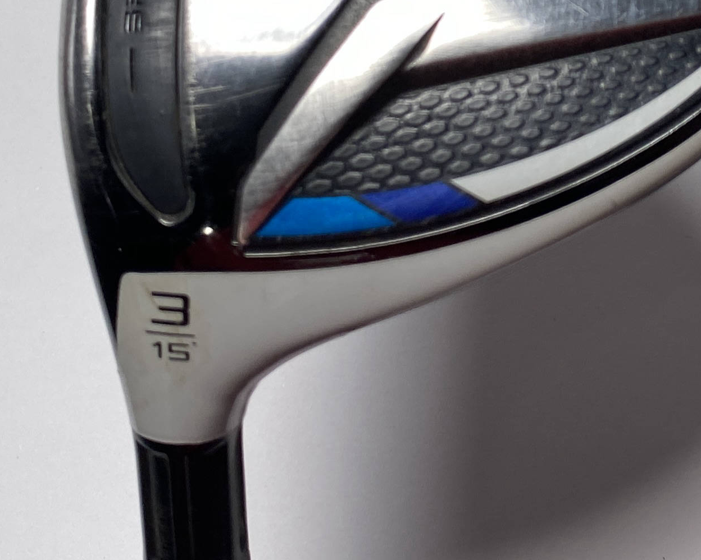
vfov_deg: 18.0
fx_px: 1701
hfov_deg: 22.2
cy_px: -54
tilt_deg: -64.9
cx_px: 730
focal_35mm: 82
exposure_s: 1/442
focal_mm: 4.25
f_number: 1.8
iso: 32
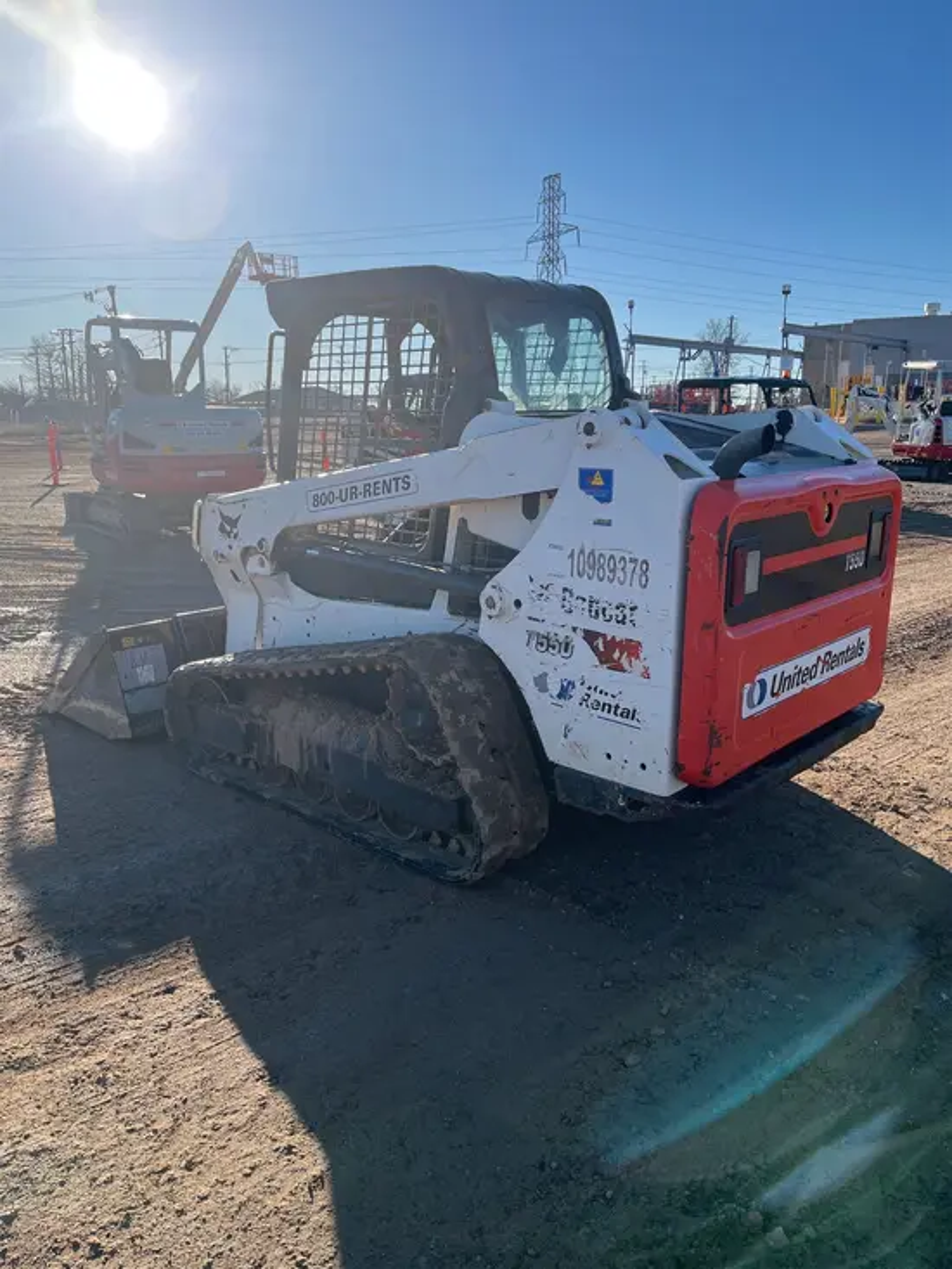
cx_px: 476
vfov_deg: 67.3
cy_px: 634
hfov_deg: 53.1
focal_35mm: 26
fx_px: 953
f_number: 1.6
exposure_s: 1/3215
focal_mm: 5.1
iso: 50
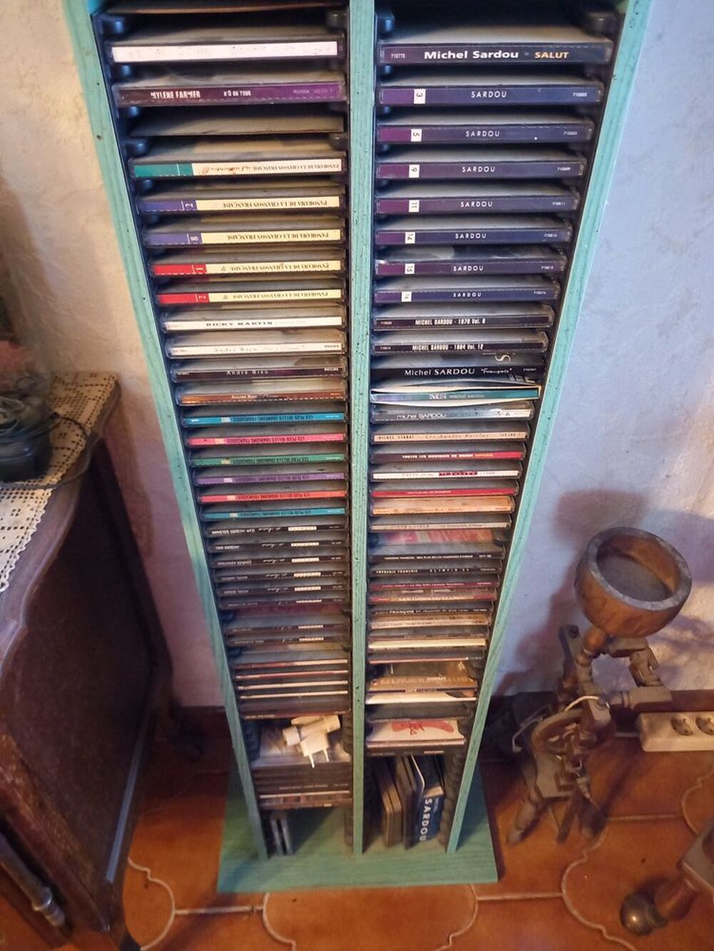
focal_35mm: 25
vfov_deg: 69.4
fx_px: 687
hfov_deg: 54.9
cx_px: 357
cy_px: 476
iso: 2000
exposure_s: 1/12.5
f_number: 2
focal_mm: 4.6
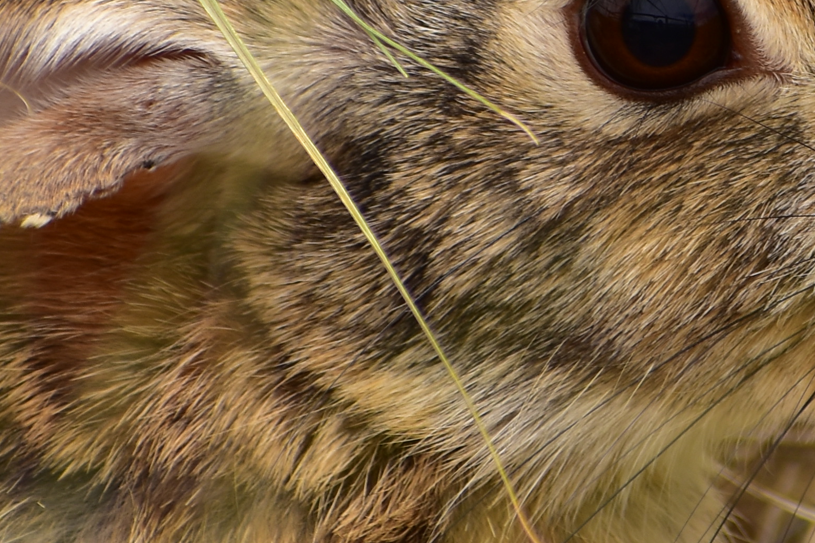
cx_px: 675
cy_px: 82
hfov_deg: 1.2
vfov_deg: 0.8
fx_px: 39381
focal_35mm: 1740
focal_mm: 300
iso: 100
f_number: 6.3
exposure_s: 1/320
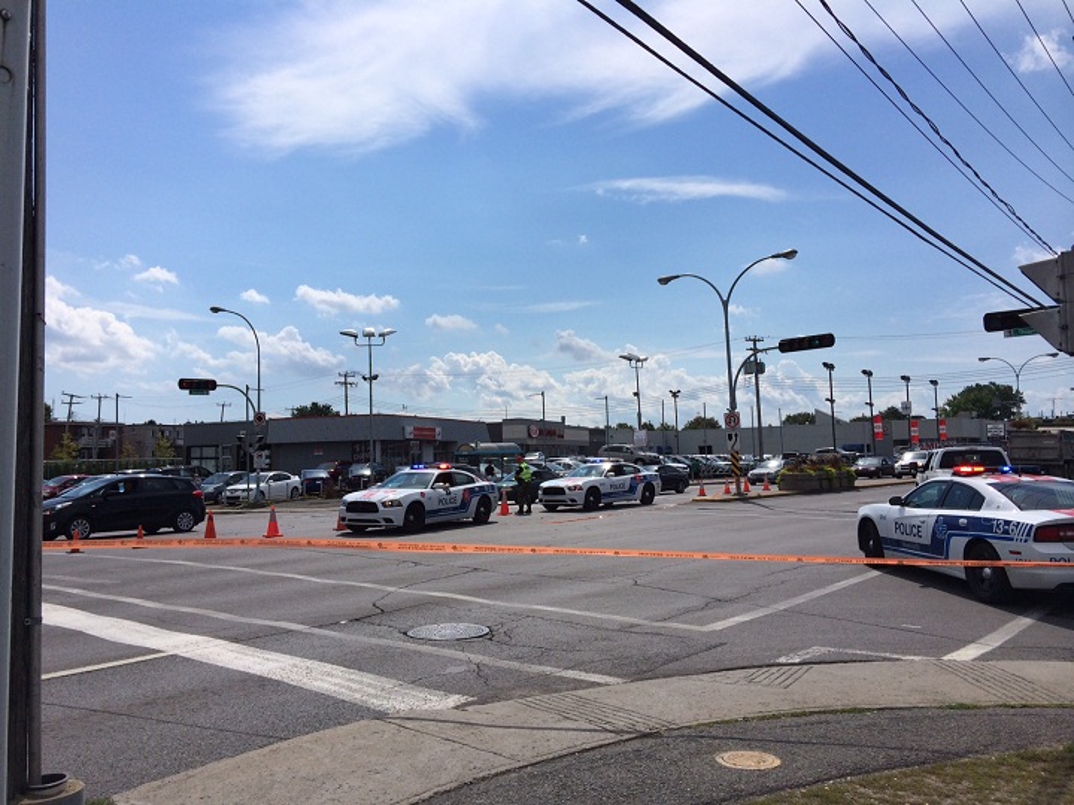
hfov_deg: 60.0
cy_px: 402
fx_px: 931
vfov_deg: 46.8
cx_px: 537
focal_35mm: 30
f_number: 2.2
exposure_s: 1/5882
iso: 32
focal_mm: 4.12
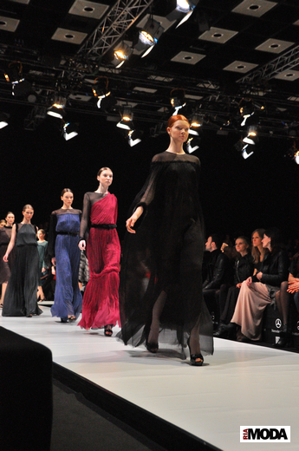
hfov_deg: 26.4
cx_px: 150
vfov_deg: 38.9
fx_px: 637
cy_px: 226
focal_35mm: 51
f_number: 4
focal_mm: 34
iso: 2000
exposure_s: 1/400
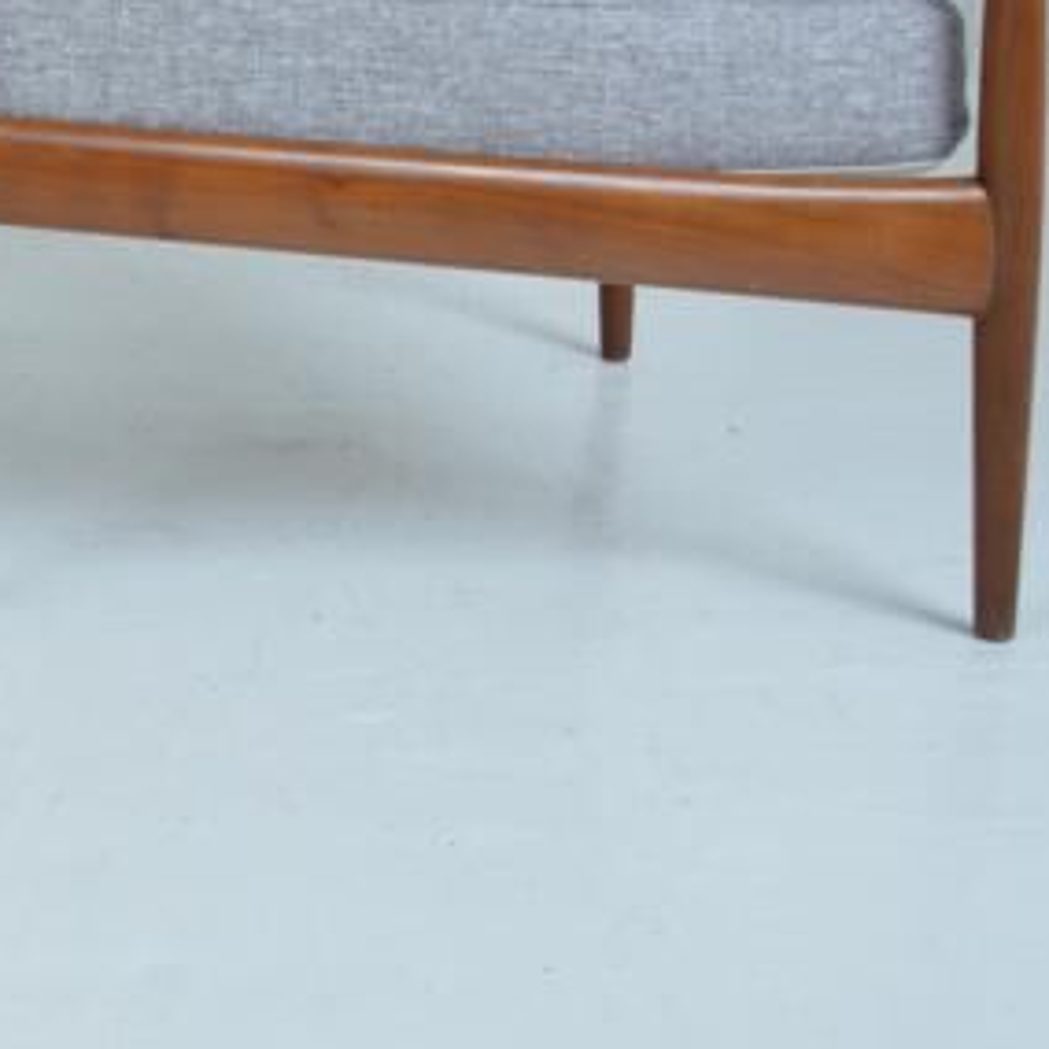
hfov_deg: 15.0
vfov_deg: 17.3
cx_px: -964
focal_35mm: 97
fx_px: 3326
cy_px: -129
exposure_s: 1/125
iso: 160
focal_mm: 18
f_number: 4.5
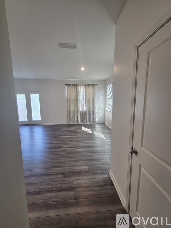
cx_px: 86
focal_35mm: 13
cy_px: 114
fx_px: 86
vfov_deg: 106.2
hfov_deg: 89.9
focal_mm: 2.2
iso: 125
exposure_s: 1/60
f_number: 2.2
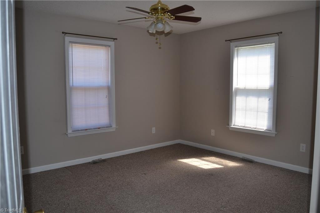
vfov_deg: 47.9
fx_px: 240
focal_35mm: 27
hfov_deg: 67.4
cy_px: 106
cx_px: 160
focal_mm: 18
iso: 140
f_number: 4
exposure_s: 1/125
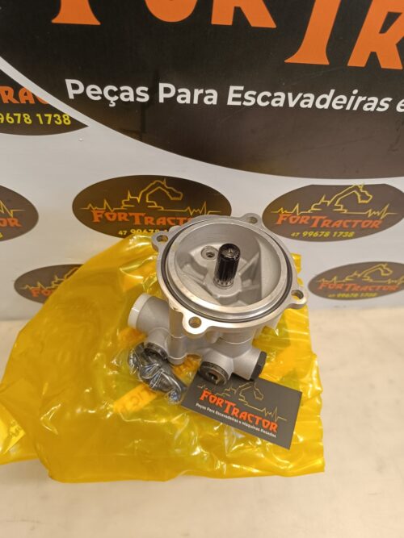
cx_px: 202
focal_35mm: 24
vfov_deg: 71.6
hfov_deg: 56.8
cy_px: 269
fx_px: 374
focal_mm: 6.14
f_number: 1.65
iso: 109
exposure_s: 1/120
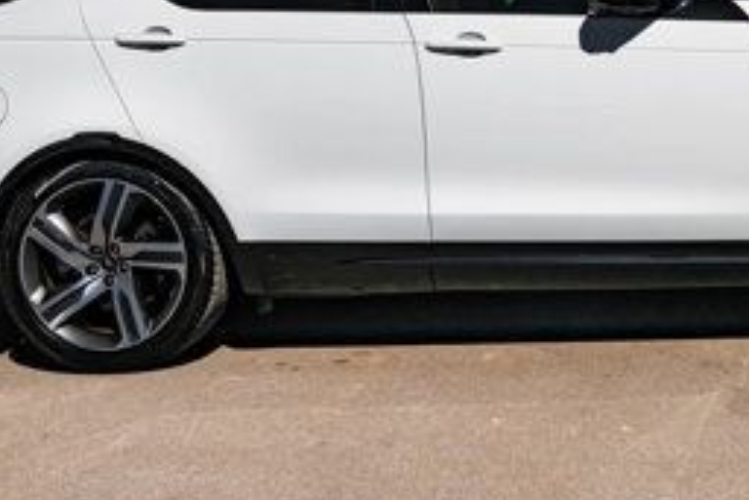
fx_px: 1353
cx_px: 579
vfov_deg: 20.7
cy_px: 86
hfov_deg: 30.3
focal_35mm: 65
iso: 320
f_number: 6.3
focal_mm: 26
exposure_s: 1/2000
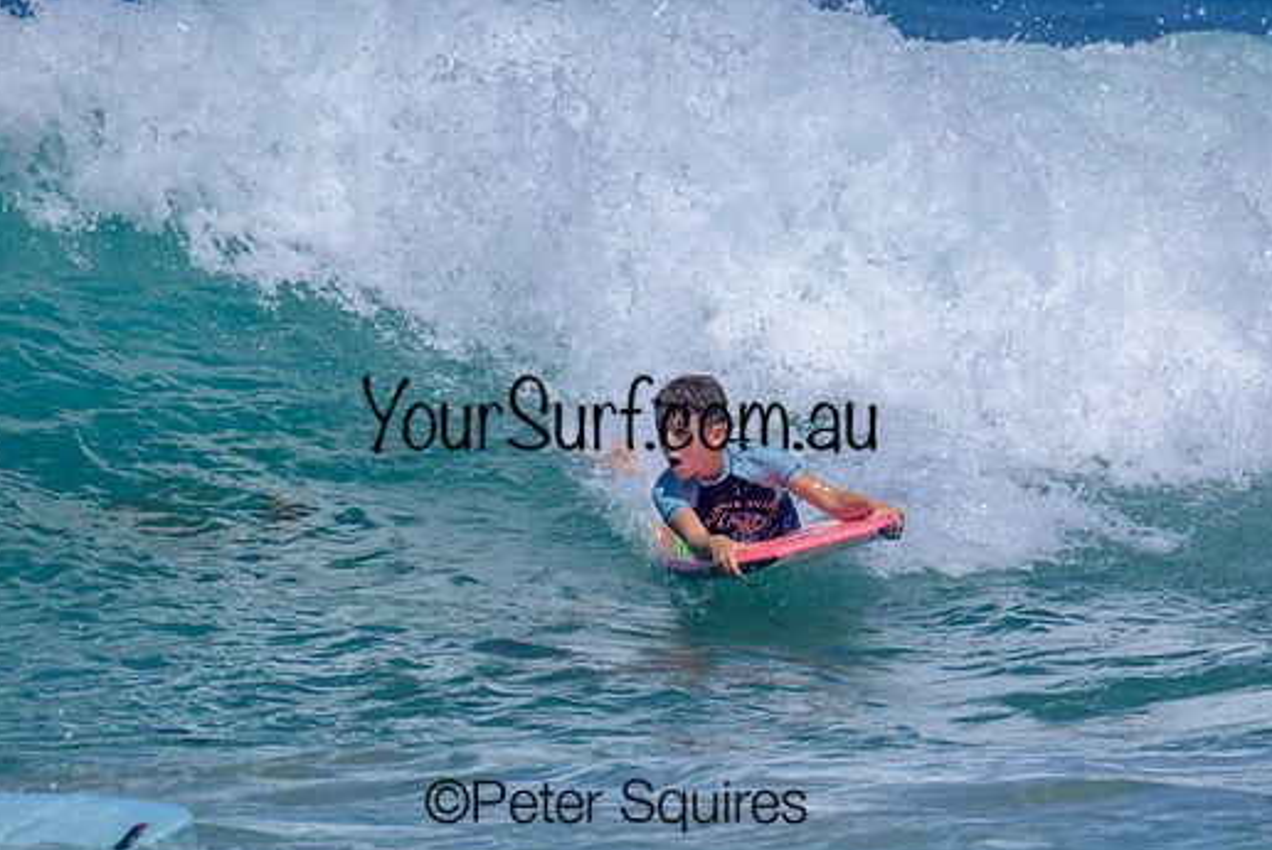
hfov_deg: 1.7
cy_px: 565
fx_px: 43213
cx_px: 874
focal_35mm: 1222
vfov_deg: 1.1
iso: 450
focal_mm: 800
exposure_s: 1/2000
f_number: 11
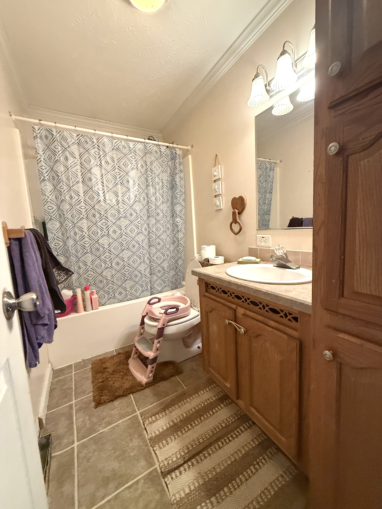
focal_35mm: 14
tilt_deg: -5.8
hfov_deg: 85.7
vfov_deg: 102.1
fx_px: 206
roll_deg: +2.5
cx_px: 191
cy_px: 254
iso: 500
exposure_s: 1/60
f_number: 2.2
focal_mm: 2.22
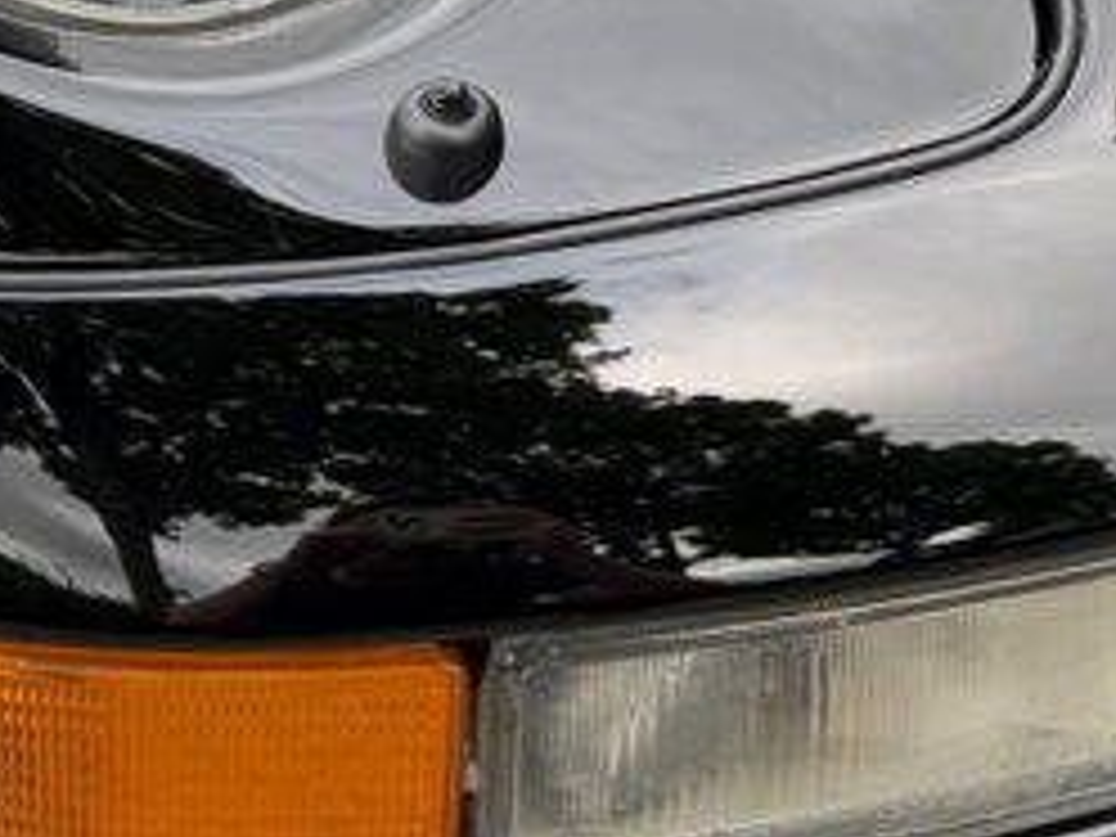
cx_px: 842
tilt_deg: -6.0
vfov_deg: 13.0
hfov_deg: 19.7
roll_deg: +2.9
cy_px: -814
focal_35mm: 99
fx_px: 3192
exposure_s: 1/305
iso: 80
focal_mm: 6.76
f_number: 1.78
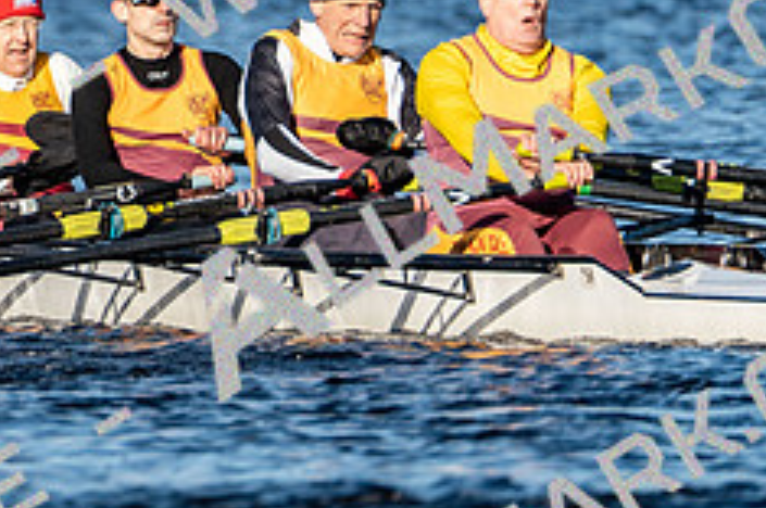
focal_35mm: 1484
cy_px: 93
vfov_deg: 0.9
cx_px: -78
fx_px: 31532
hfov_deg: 1.4
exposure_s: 1/2000
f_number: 6.3
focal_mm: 600
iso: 400
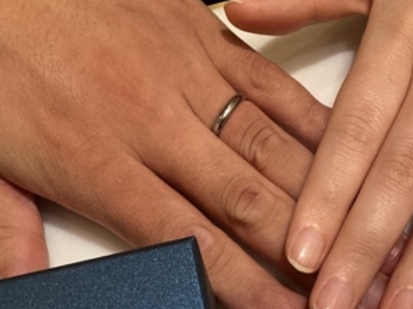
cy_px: 246
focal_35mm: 63
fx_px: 751
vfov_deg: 22.9
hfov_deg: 30.7
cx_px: 239
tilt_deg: -63.4
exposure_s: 1/120
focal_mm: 3.3
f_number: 2.4
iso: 40
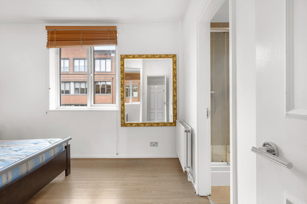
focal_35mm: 18
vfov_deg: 68.8
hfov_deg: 91.7
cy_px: 102
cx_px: 154
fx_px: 149
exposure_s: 1/1.25
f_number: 16
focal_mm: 17.5
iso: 200
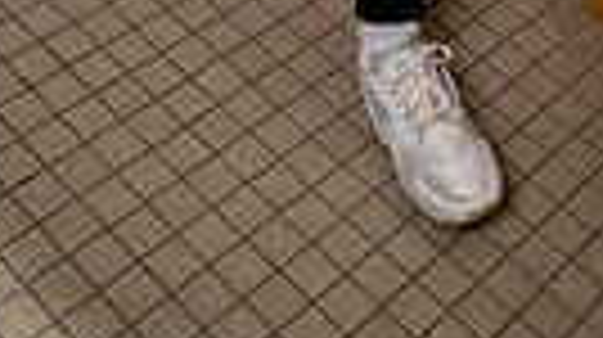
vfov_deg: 10.3
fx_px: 1517
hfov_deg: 22.2
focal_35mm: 95
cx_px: 464
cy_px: -572
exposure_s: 1/250
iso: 250
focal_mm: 27
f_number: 6.3
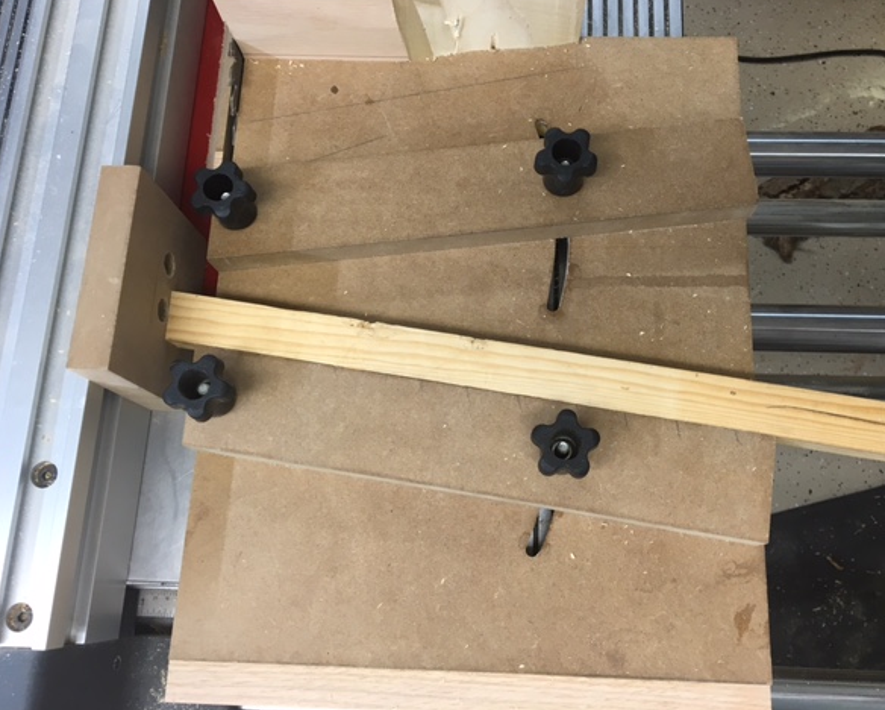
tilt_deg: -74.9
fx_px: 813
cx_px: 473
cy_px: 347
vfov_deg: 47.2
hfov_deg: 57.1
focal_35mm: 31
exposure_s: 1/30
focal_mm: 4.15
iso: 50
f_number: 2.2
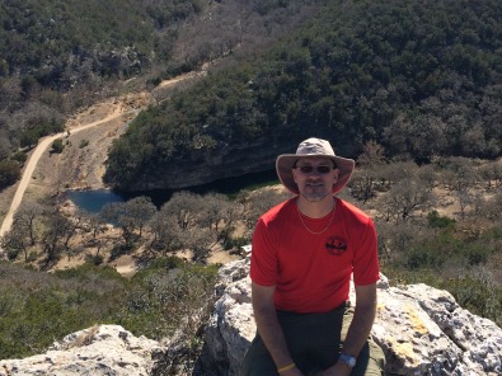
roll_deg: +0.4
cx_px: 304
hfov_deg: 40.2
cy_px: 154
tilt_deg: -22.9
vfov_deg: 30.8
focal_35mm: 47
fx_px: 681
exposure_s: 1/1244
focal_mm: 4.15
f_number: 2.2
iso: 32
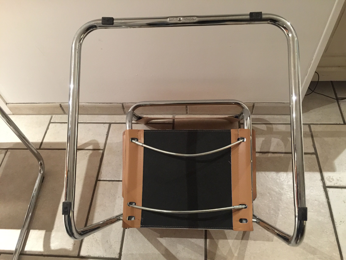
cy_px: 130
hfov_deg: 61.7
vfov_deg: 48.2
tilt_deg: -54.8
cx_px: 173
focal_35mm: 29
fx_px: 290
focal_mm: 4.15
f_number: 2.2
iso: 160
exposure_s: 1/8
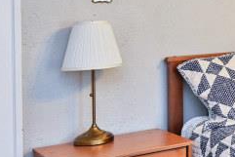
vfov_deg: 15.4
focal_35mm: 87
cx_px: 471
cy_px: -7
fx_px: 568
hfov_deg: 17.1
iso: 500
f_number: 4
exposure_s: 1/60
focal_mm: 14
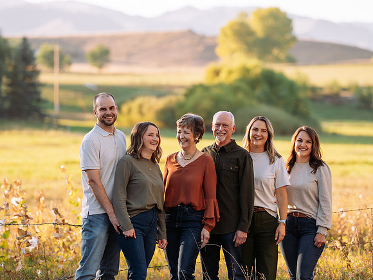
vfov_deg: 6.9
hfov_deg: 9.1
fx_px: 2332
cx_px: 186
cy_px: 140
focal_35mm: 216
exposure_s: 1/160
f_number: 4
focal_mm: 200
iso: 125
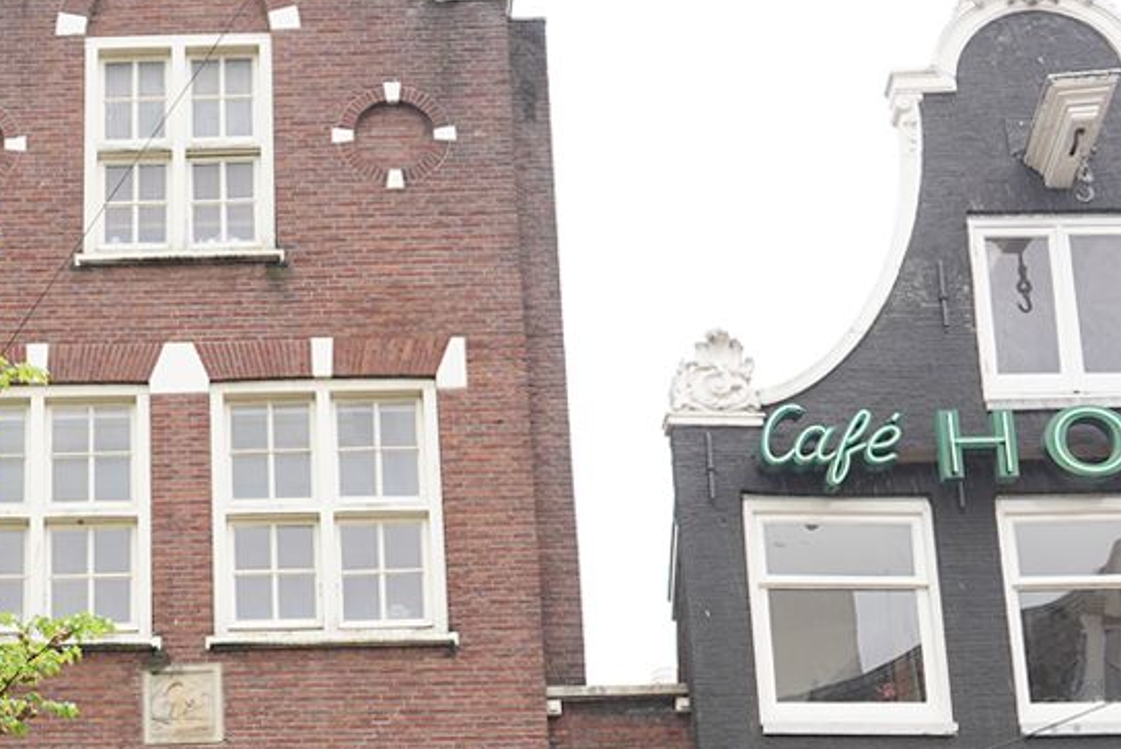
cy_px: 817
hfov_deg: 22.6
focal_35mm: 88
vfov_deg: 15.2
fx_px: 2742
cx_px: 152
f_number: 4.5
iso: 100
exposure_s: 1/100
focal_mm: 24
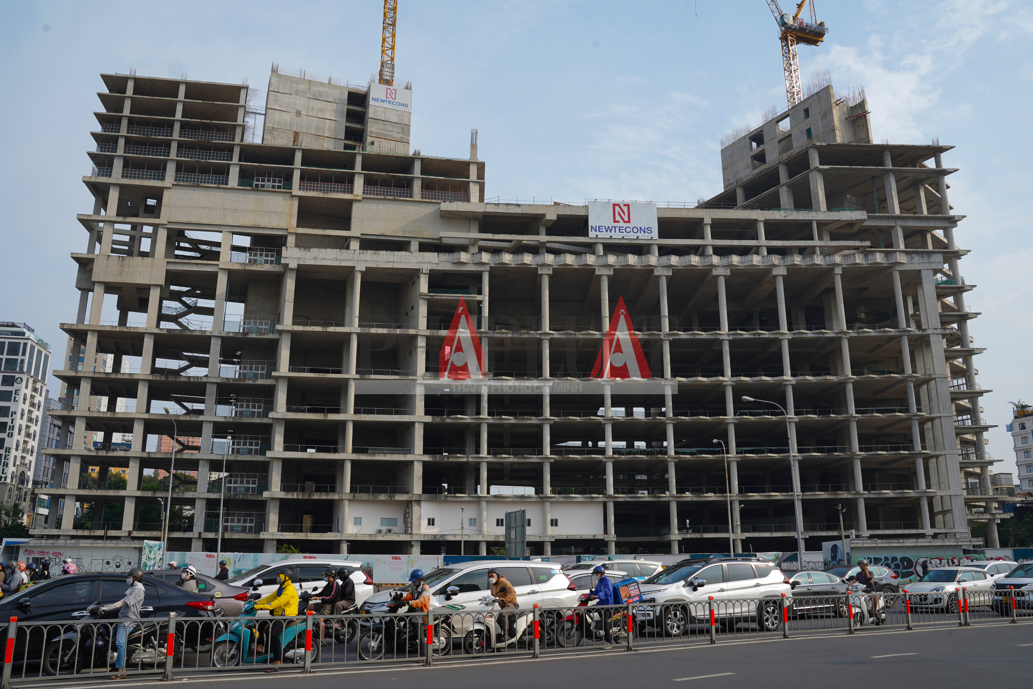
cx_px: 516
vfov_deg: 46.4
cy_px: 344
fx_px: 803
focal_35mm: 28
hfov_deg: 65.5
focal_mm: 28
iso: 50
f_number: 11
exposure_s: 1/80
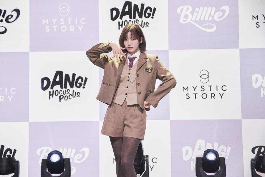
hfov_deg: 28.8
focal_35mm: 70
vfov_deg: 19.5
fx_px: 515
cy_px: 88
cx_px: 132
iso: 800
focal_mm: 70
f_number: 4
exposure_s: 1/160
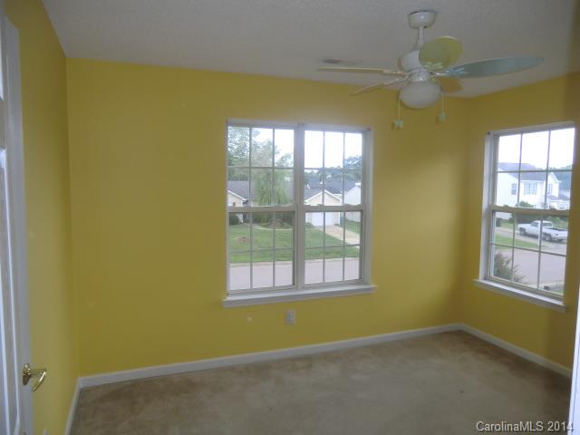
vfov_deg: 56.8
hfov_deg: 71.6
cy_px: 218
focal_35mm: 24
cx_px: 290
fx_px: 402
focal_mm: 4.3
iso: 64
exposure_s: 1/125
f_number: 3.2
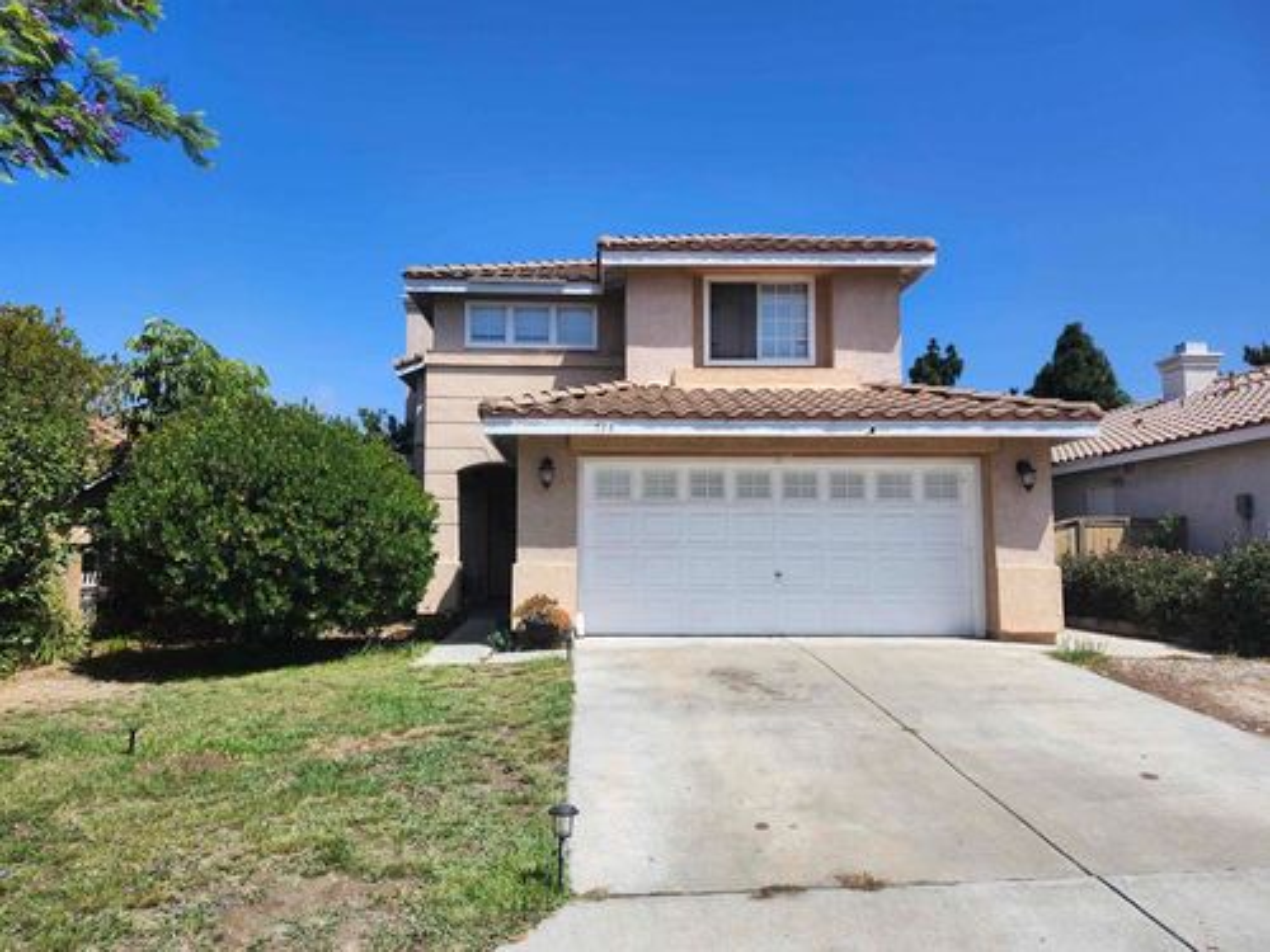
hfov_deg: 73.9
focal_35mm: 23
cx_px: 635
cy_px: 476
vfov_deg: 58.9
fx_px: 844
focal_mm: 5.54
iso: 25
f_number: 1.8
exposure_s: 1/2043
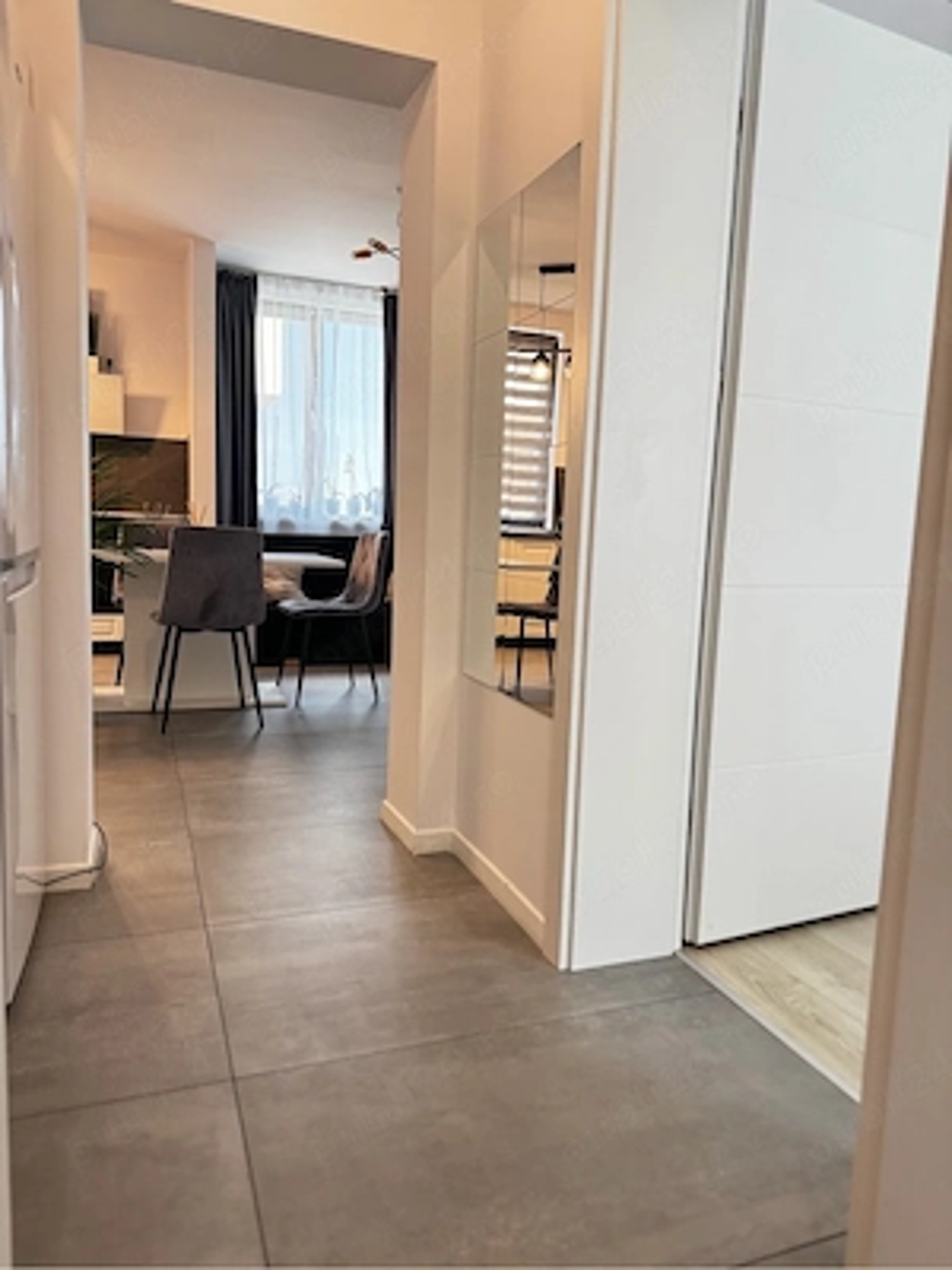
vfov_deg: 71.6
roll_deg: -2.3
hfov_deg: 56.8
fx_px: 880
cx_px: 476
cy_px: 635
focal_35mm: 24
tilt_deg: -6.2
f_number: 1.78
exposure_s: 1/50
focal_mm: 6.76
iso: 250
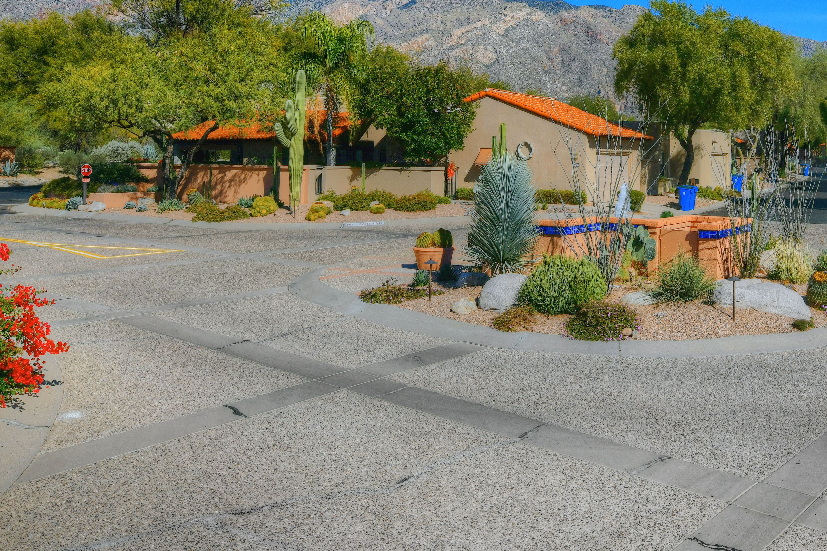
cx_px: 606
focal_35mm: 35
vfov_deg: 36.9
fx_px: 804
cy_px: 133
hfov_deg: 52.4
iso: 200
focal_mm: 19
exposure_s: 1/1600
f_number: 11
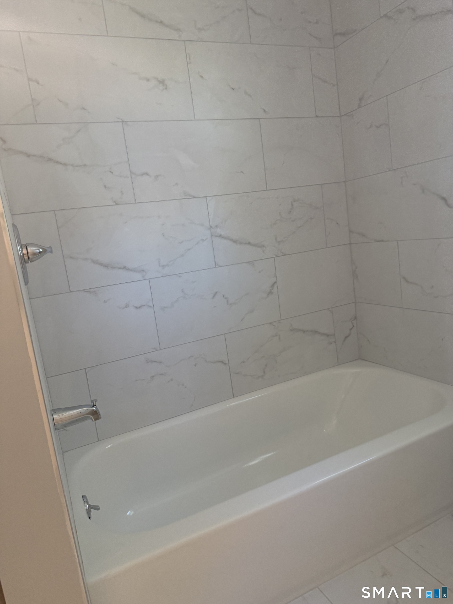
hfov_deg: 56.8
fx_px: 419
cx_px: 226
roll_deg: +9.3
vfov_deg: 71.6
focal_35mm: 24
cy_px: 302
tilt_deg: -5.6
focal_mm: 6.76
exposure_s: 1/120
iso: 250
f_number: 1.78
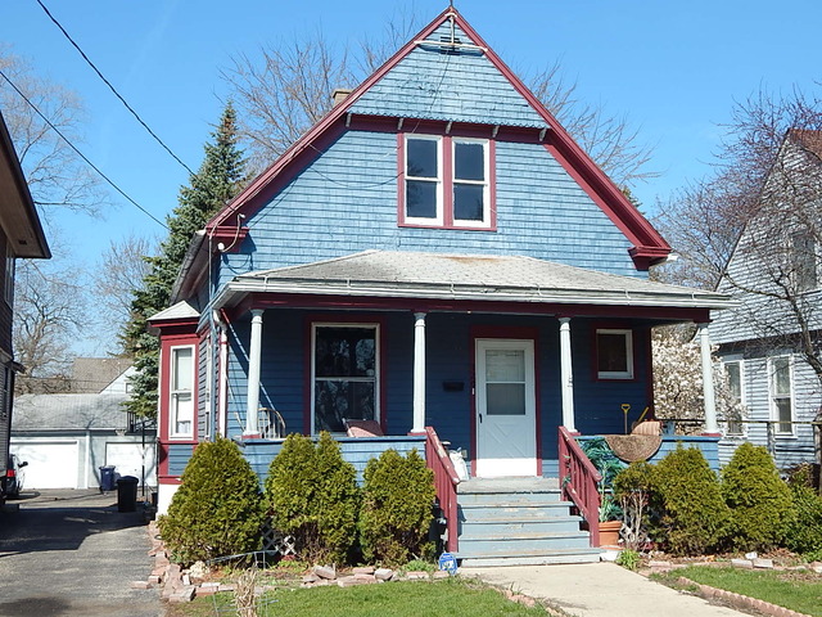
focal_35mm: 43
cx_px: 411
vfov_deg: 33.6
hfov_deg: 43.9
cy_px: 308
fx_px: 1021
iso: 125
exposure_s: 1/1000
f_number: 3.6
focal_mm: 7.7
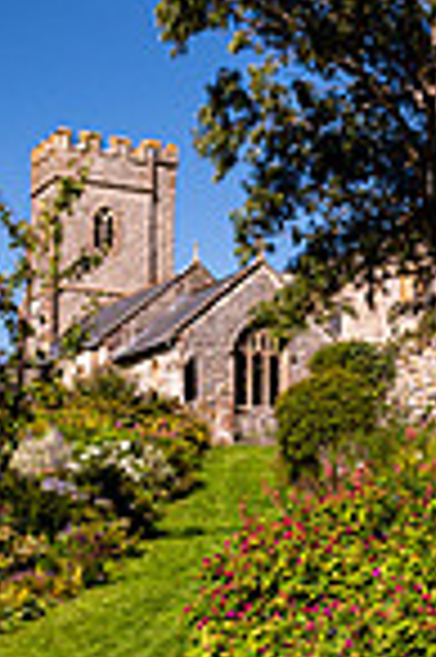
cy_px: 490
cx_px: 521
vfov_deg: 27.0
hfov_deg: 17.5
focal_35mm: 74
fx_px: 1347
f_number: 5.6
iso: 160
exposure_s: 1/1000
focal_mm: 24
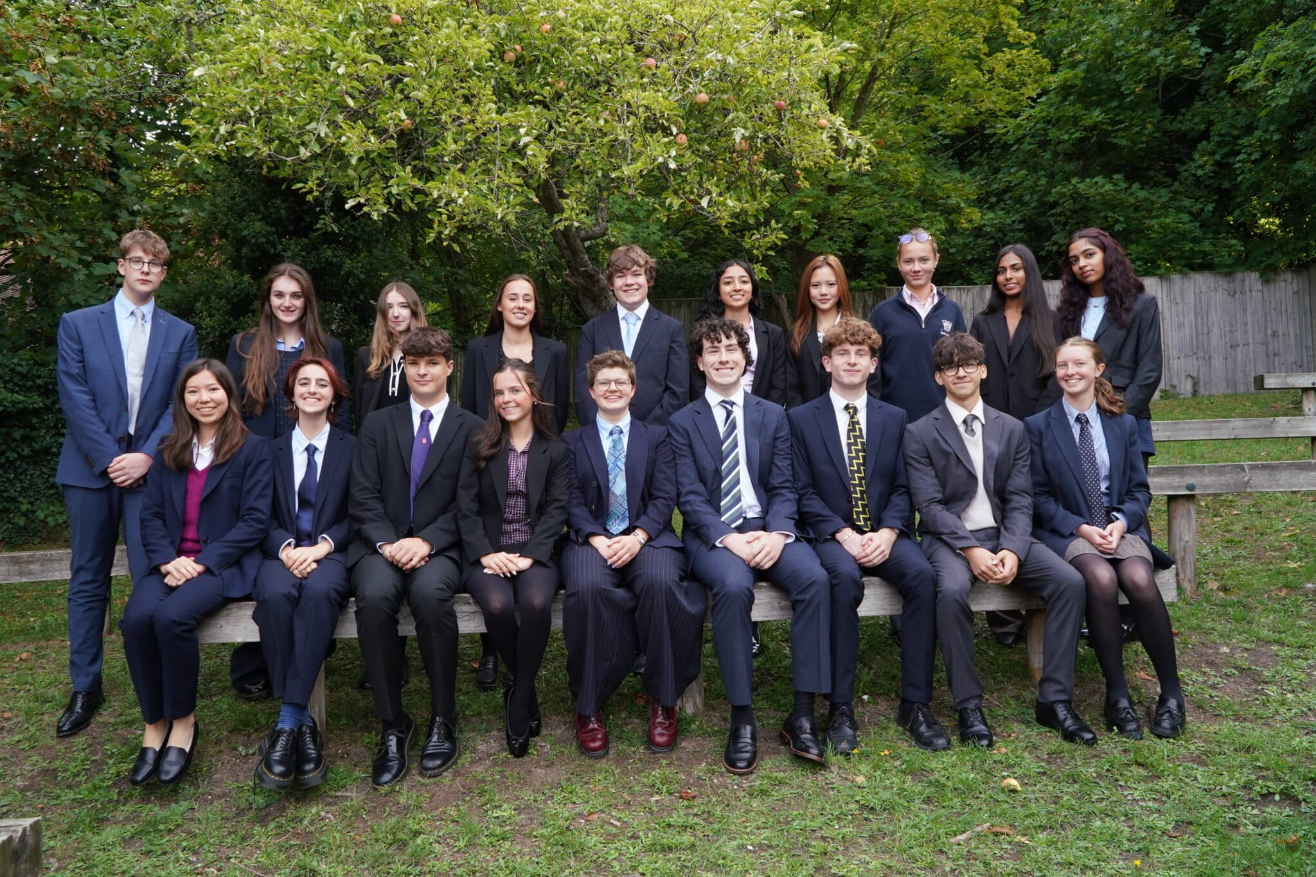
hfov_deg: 67.4
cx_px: 658
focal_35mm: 27
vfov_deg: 47.9
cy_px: 438
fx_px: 987
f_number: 9
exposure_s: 1/80
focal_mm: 18
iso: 400
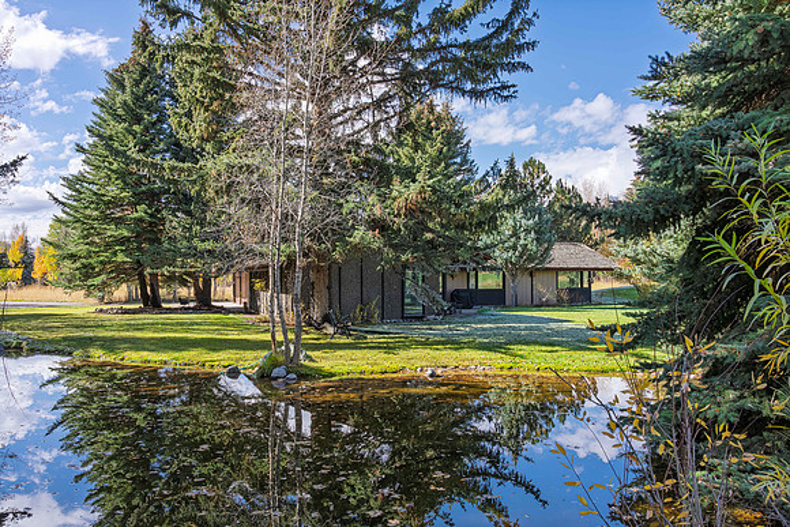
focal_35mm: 29
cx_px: 395
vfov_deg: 44.8
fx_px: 639
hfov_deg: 63.4
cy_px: 264
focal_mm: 29
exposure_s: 1/250
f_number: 13
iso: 400
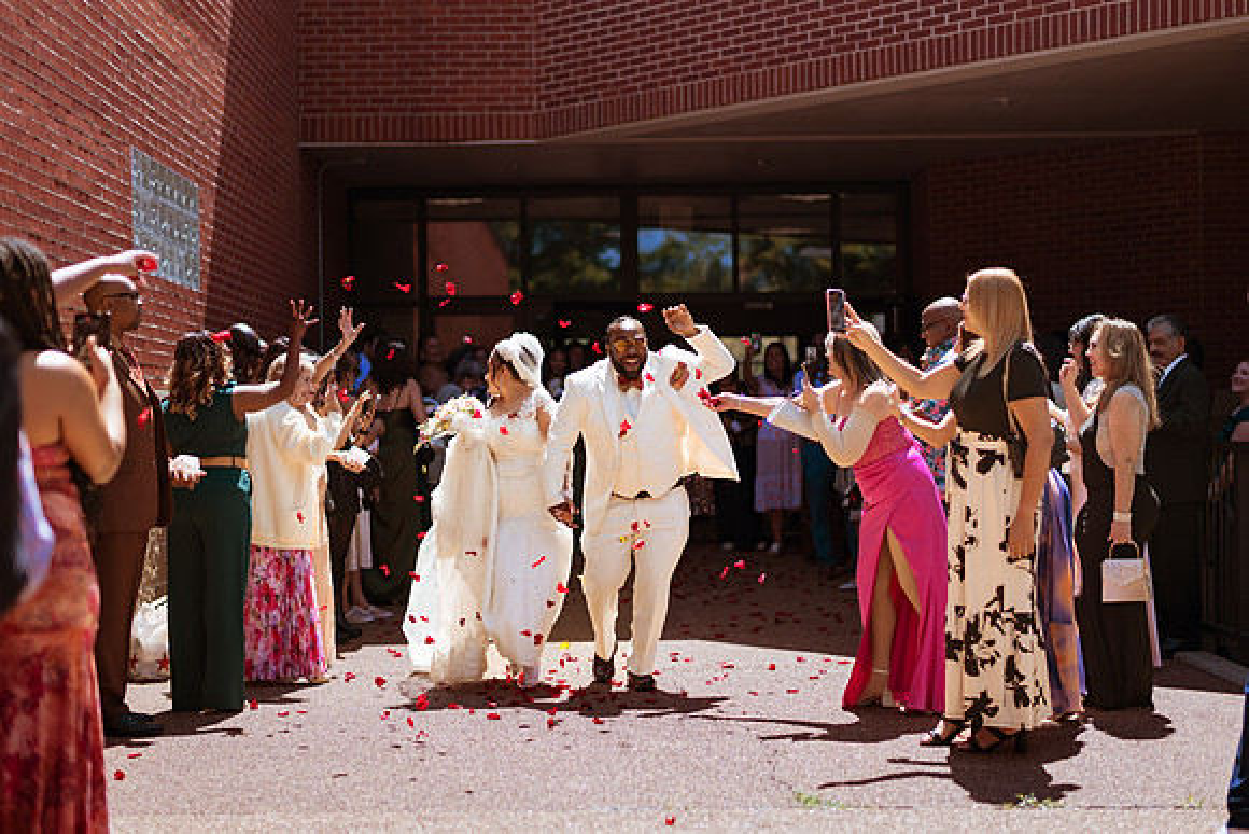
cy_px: 417
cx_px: 624
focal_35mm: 58
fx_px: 2013
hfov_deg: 34.5
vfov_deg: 23.4
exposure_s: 1/6400
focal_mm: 58
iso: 100
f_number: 1.4
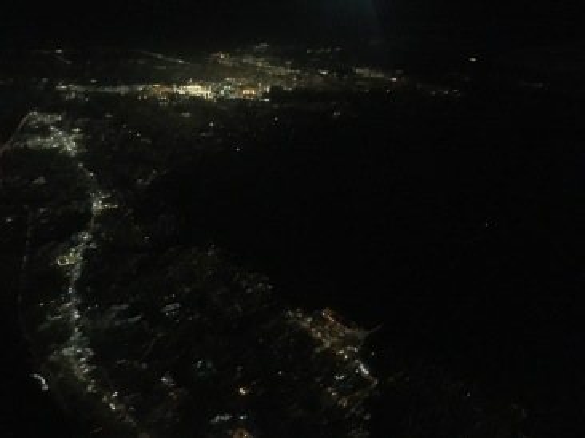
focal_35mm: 29
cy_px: 219
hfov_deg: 61.7
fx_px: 490
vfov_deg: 48.2
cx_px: 292
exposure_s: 1/15
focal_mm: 4.15
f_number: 2.2
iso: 2000
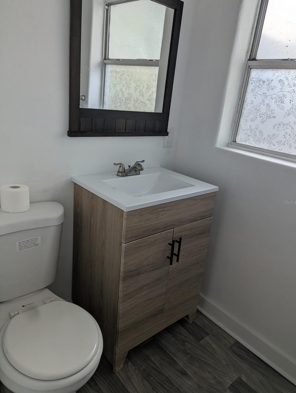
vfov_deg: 69.3
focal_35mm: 25
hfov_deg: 55.0
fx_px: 284
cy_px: 202
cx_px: 153
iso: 34
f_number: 1.85
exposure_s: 1/181
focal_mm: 6.81
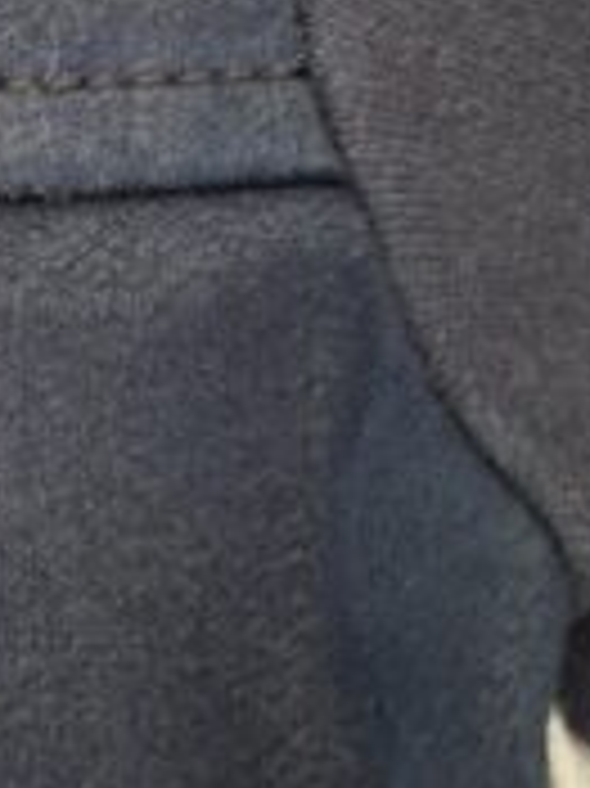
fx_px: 2389
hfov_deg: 12.4
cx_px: -585
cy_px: 257
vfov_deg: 18.7
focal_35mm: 105
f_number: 1.8
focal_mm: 5.54
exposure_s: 1/33
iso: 400
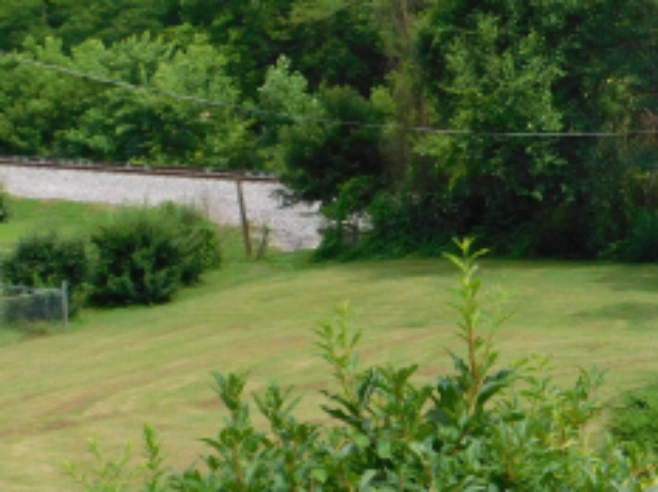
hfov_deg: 21.8
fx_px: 1632
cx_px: 685
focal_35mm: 86
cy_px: 62
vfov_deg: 16.9
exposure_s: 1/800
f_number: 3.2
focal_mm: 5.3
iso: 125
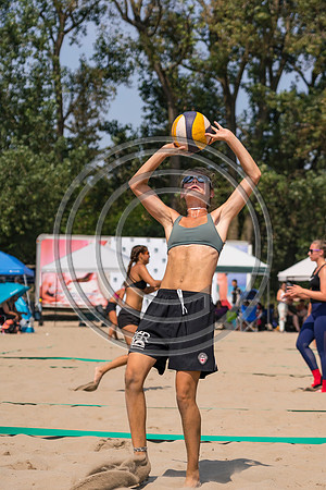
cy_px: 245
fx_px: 1630
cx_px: 163
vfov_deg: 17.1
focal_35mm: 120
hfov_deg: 11.4
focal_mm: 80
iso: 200
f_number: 4
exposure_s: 1/2500
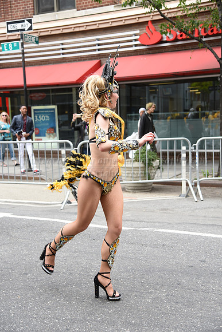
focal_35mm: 48
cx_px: 111
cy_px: 166
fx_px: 444
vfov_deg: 41.1
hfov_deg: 28.1
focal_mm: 48
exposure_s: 1/400
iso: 400
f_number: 4
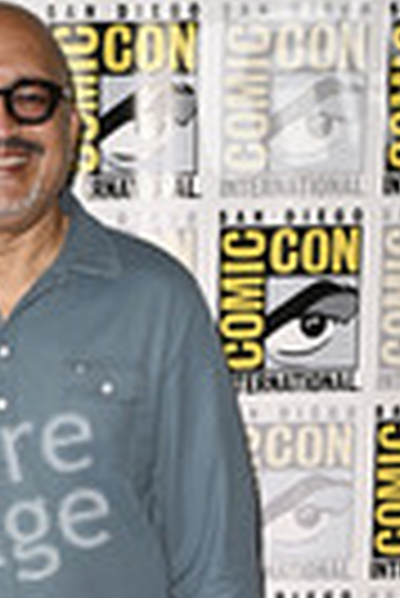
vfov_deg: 18.3
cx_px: 9
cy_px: 746
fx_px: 1745
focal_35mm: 105
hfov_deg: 12.9
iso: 1250
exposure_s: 1/250
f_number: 5
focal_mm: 35
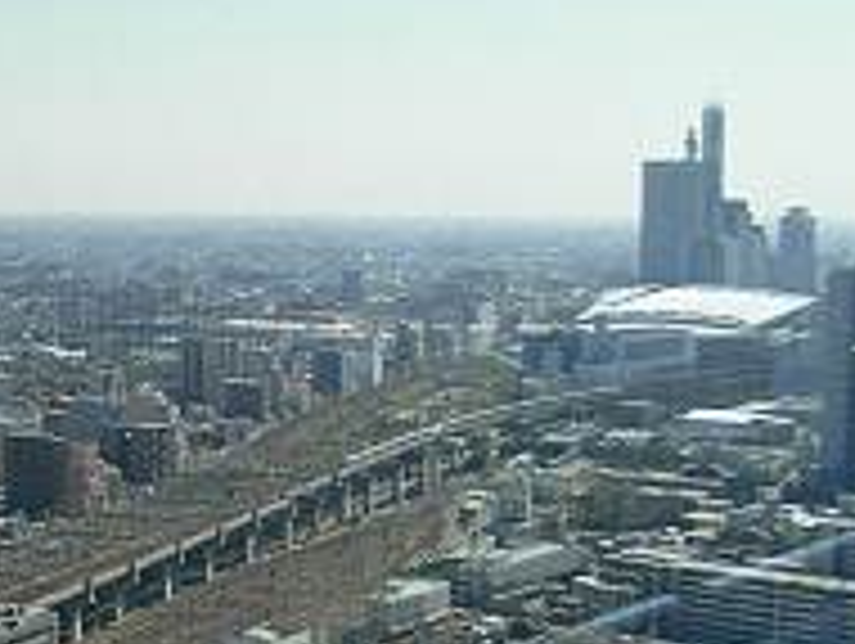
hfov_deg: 23.5
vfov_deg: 18.4
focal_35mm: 80
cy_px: 419
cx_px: 18
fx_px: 1978
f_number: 2.9
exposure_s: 1/813
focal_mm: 6.3
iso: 79
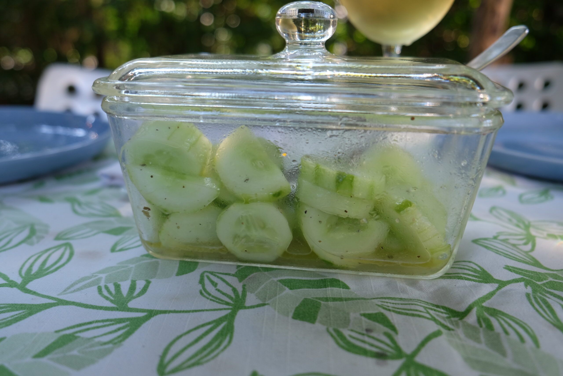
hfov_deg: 57.2
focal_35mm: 33
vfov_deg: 40.0
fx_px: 516
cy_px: 188
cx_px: 282
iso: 320
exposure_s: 1/60
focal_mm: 22.3
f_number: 3.2
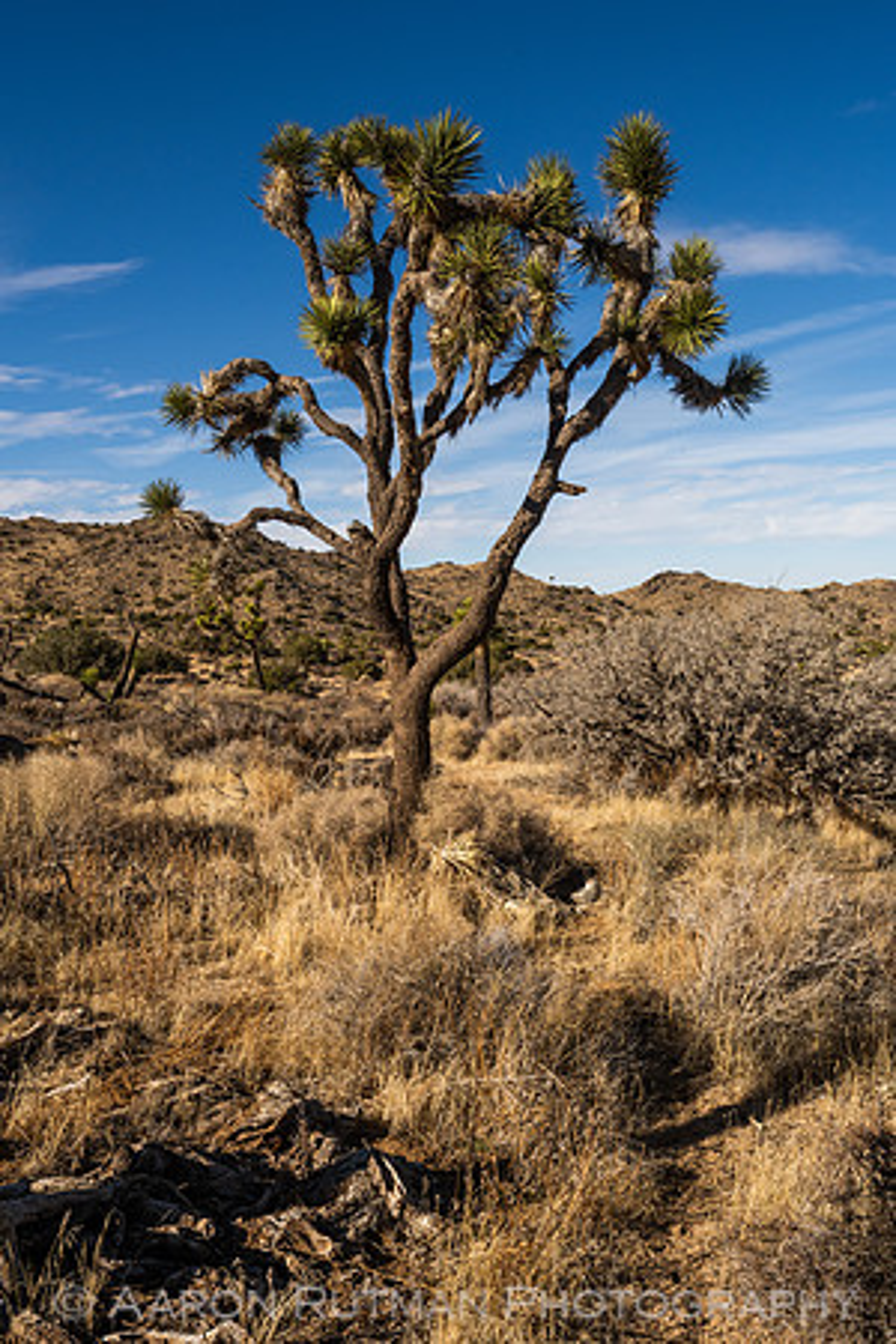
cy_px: 672
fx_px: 1120
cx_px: 448
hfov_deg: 43.6
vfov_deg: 61.9
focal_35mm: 30
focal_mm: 30
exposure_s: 1/250
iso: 400
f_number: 18
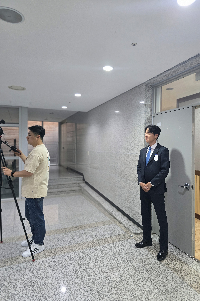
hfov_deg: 53.0
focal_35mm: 24
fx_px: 200
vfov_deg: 73.7
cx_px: 111
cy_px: 151
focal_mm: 6.3
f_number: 1.7
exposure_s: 1/120
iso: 800
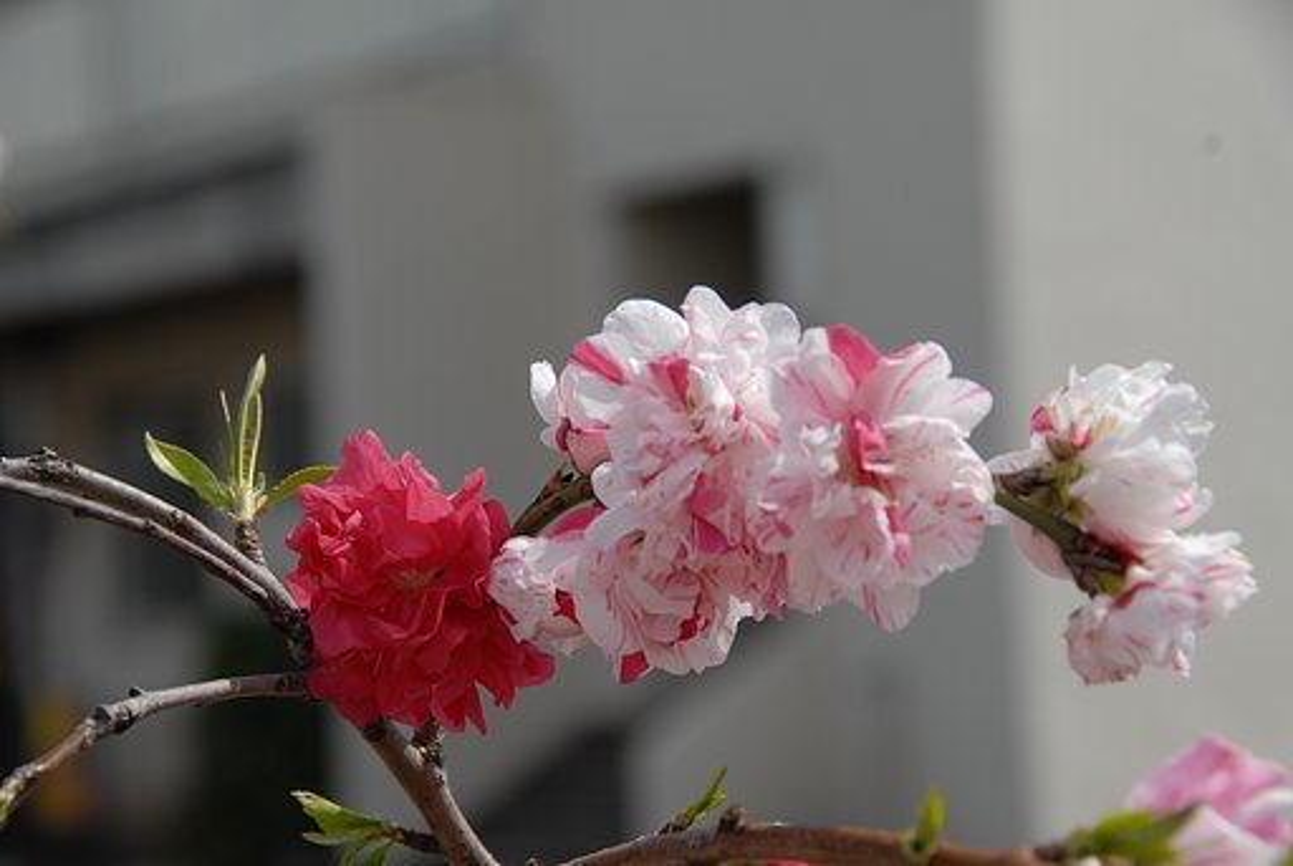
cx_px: 646
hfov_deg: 17.0
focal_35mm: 120
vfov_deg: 11.5
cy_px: 433
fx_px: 4316
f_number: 8
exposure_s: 1/250
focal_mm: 80
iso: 100
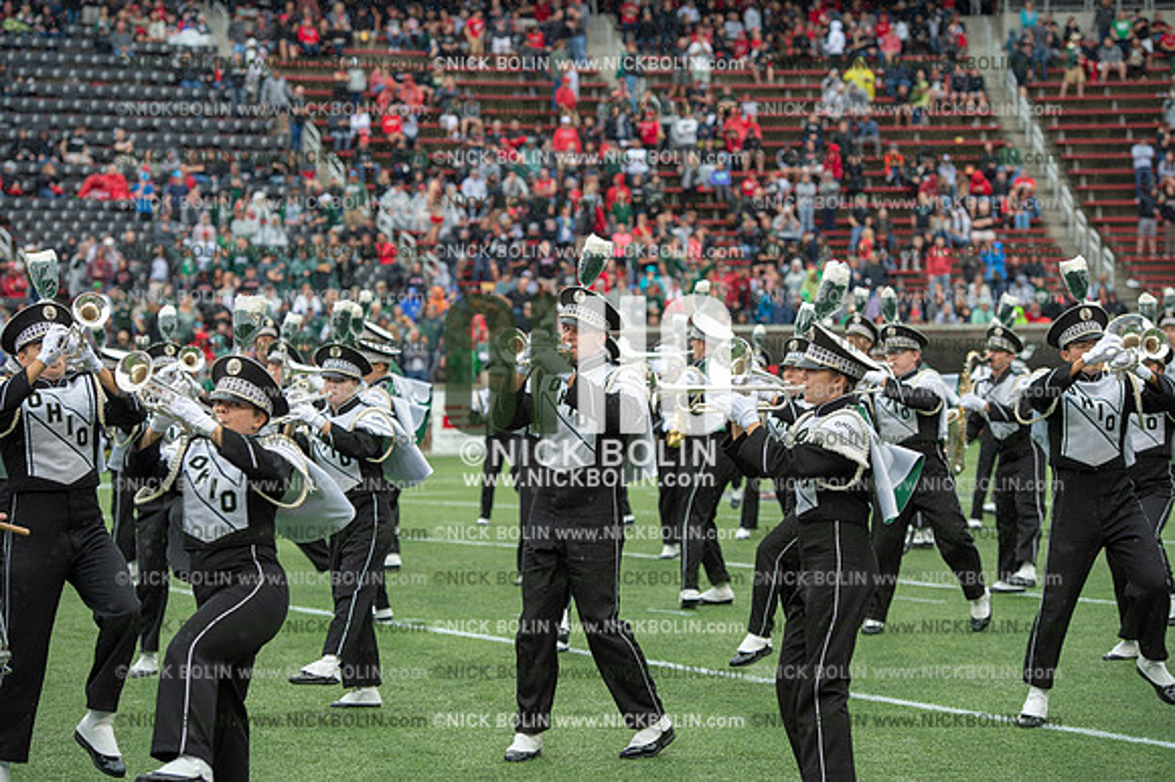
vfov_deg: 12.4
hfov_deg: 18.6
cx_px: 588
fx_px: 3588
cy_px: 391
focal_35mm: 110
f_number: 4
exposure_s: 1/500
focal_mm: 110
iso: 400
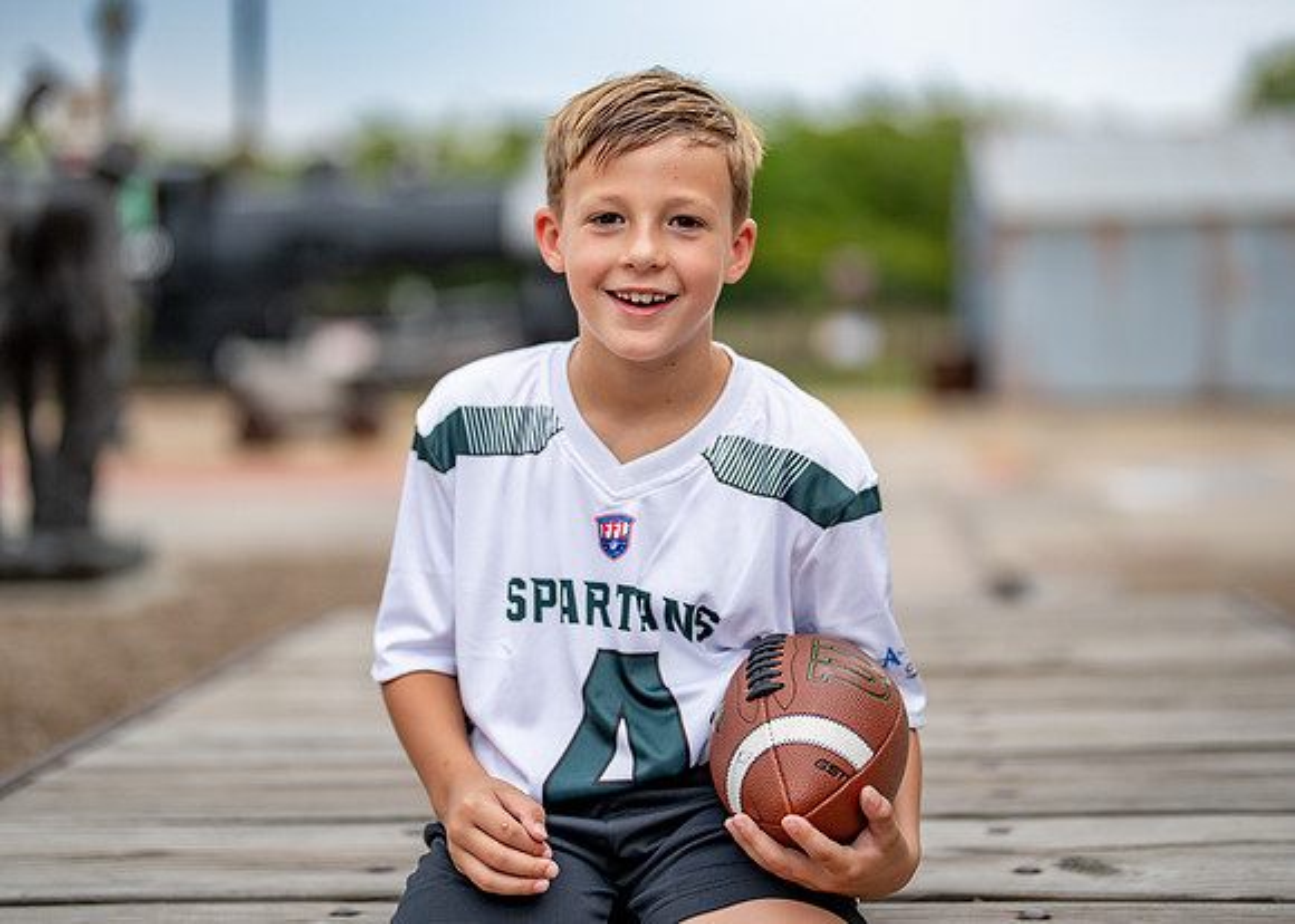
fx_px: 2191
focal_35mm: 60
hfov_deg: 32.9
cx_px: 666
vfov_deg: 23.8
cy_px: 408
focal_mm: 50
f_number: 1.2
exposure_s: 1/2000
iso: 320
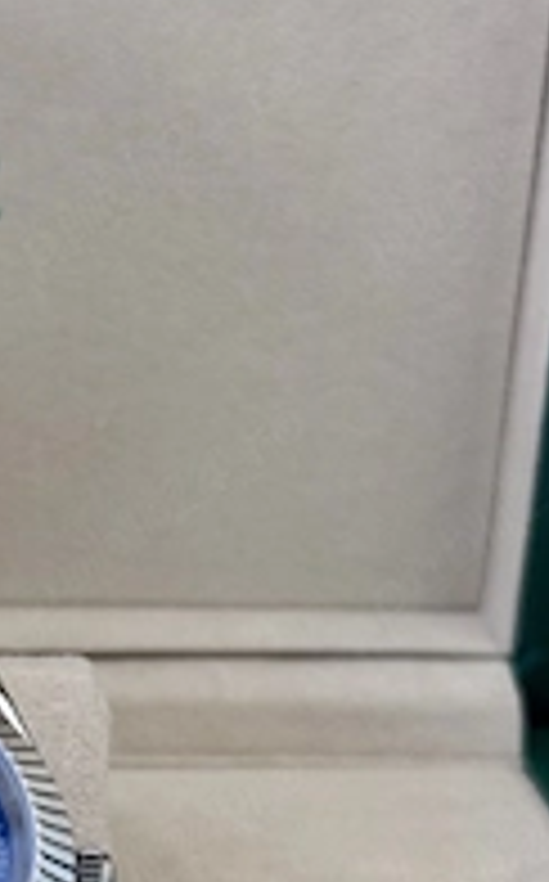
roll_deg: -1.7
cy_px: 567
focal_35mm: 104
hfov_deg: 12.3
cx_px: -99
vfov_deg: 20.0
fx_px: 2497
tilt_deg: -18.9
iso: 100
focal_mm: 6.76
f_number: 1.78
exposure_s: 1/121
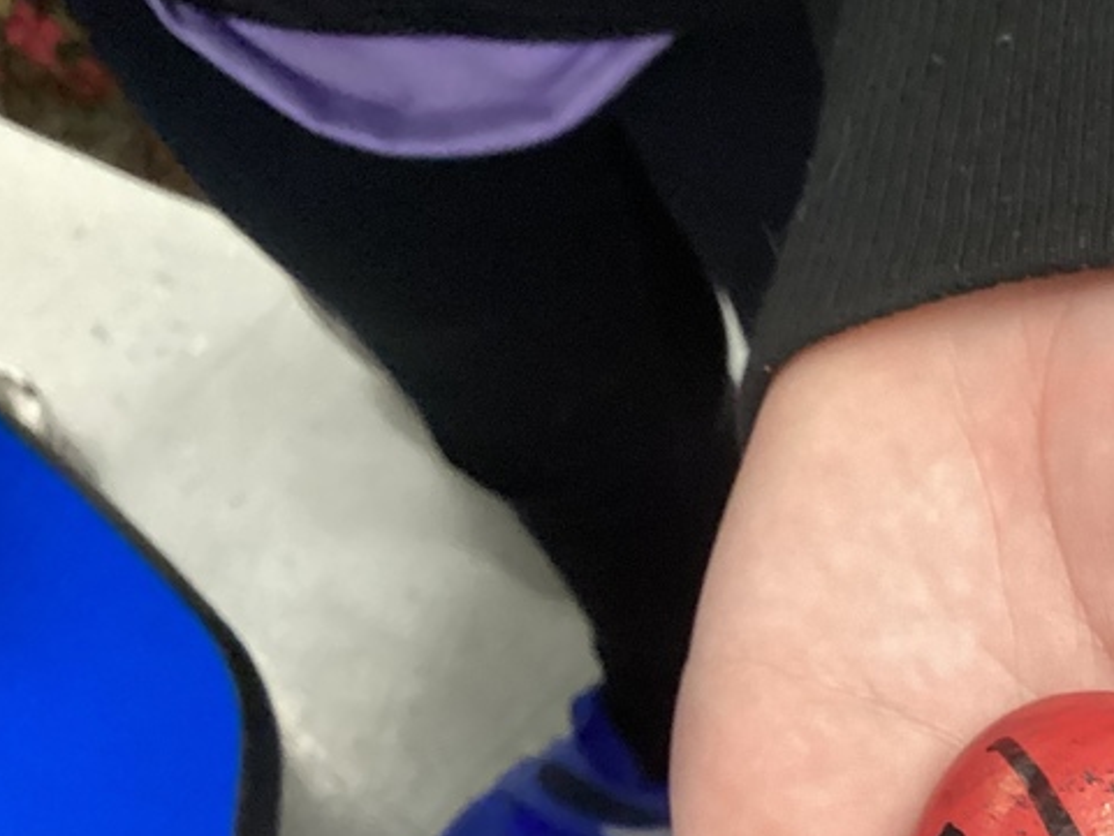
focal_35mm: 66
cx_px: 1098
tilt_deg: -68.2
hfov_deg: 27.8
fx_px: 2125
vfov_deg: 21.4
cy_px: 866
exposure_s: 1/40
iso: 250
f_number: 2.4
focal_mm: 3.3
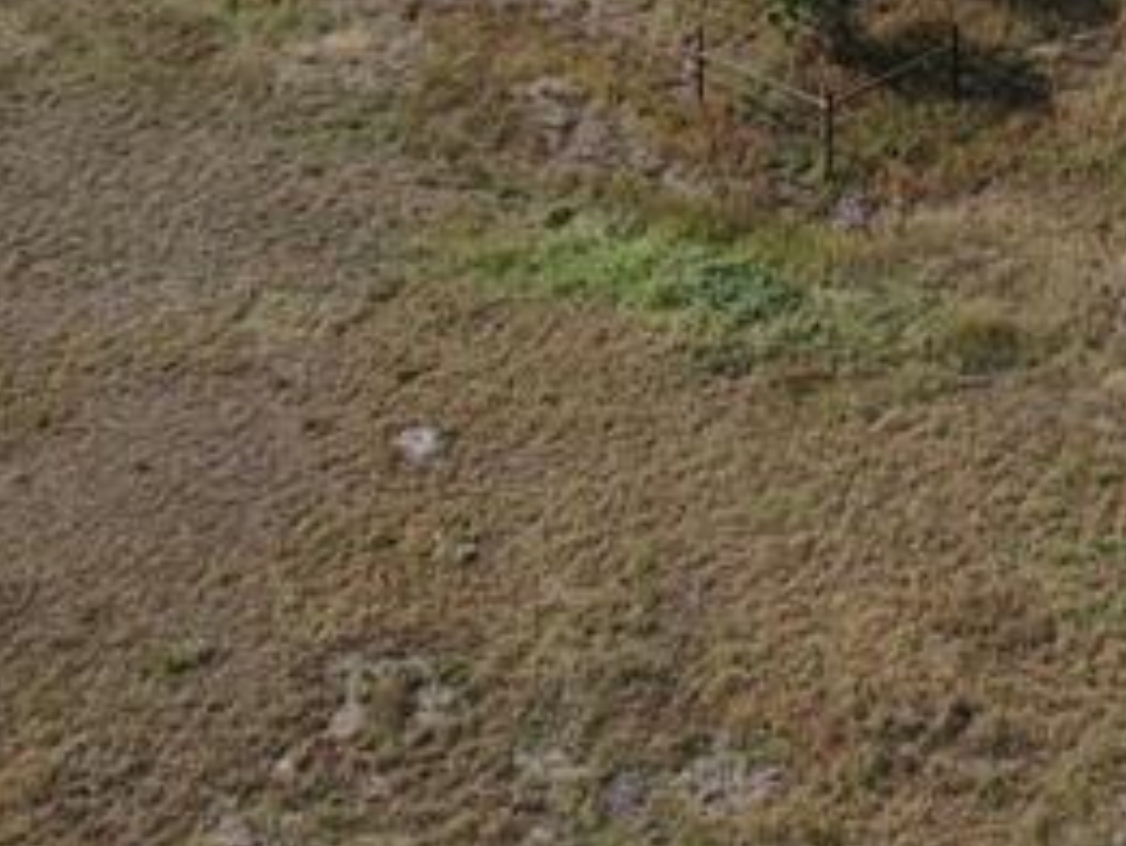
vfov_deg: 13.9
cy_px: -706
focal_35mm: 94
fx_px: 3059
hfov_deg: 20.4
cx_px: 1027
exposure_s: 1/986
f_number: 2.8
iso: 100
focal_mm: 4.5
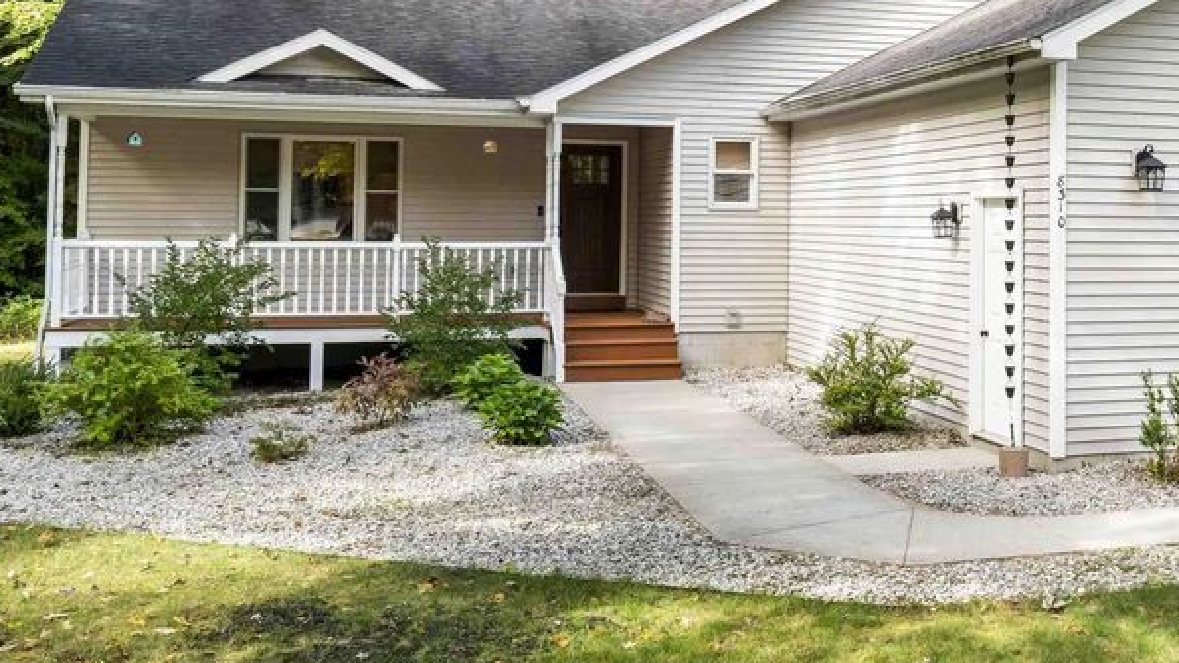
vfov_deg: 26.2
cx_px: 862
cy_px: 171
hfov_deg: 44.2
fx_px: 1407
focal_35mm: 45
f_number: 9
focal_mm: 25
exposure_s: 1/30
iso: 640
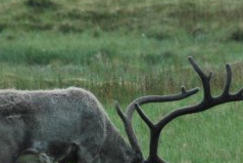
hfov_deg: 1.5
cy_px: 121
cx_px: 113
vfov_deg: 1.0
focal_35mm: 1362
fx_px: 9199
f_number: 6.3
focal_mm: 300
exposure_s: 1/400
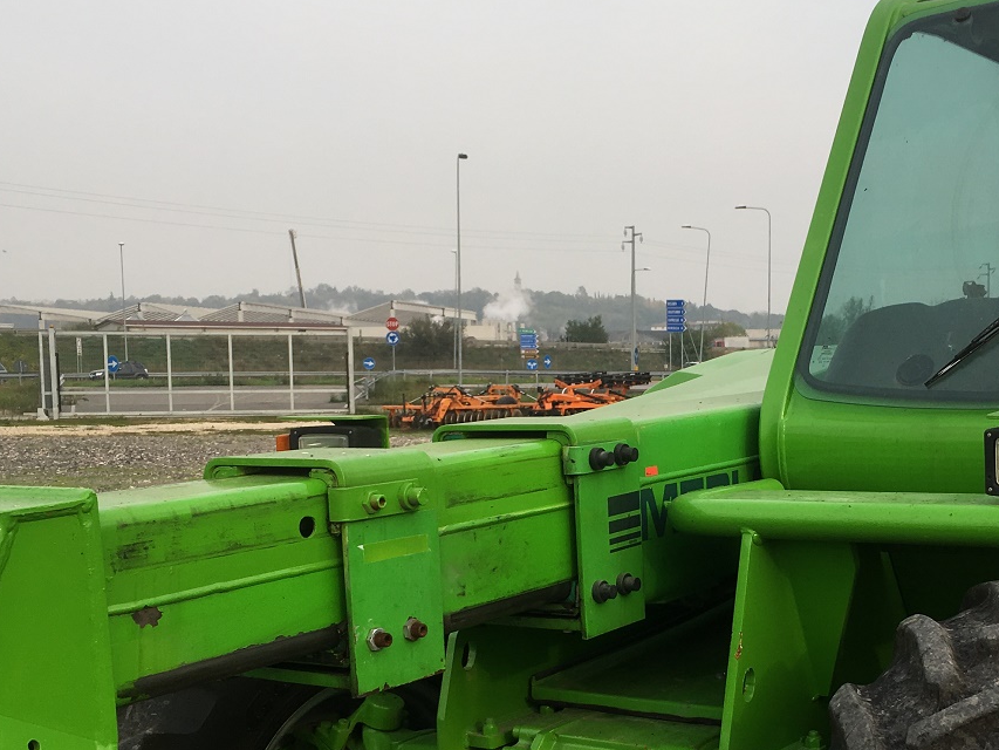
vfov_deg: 28.3
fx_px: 1472
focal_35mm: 51
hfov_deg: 37.0
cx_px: 675
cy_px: 515
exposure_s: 1/674
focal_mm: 4.15
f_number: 2.2
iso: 25
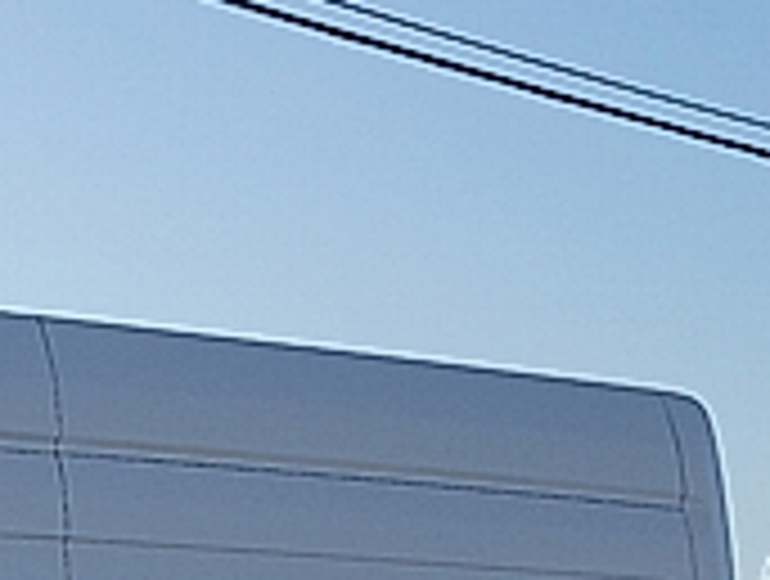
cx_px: -500
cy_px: 881
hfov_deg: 18.2
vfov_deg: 15.1
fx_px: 2028
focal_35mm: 91
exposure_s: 1/3333
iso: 50
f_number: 1.8
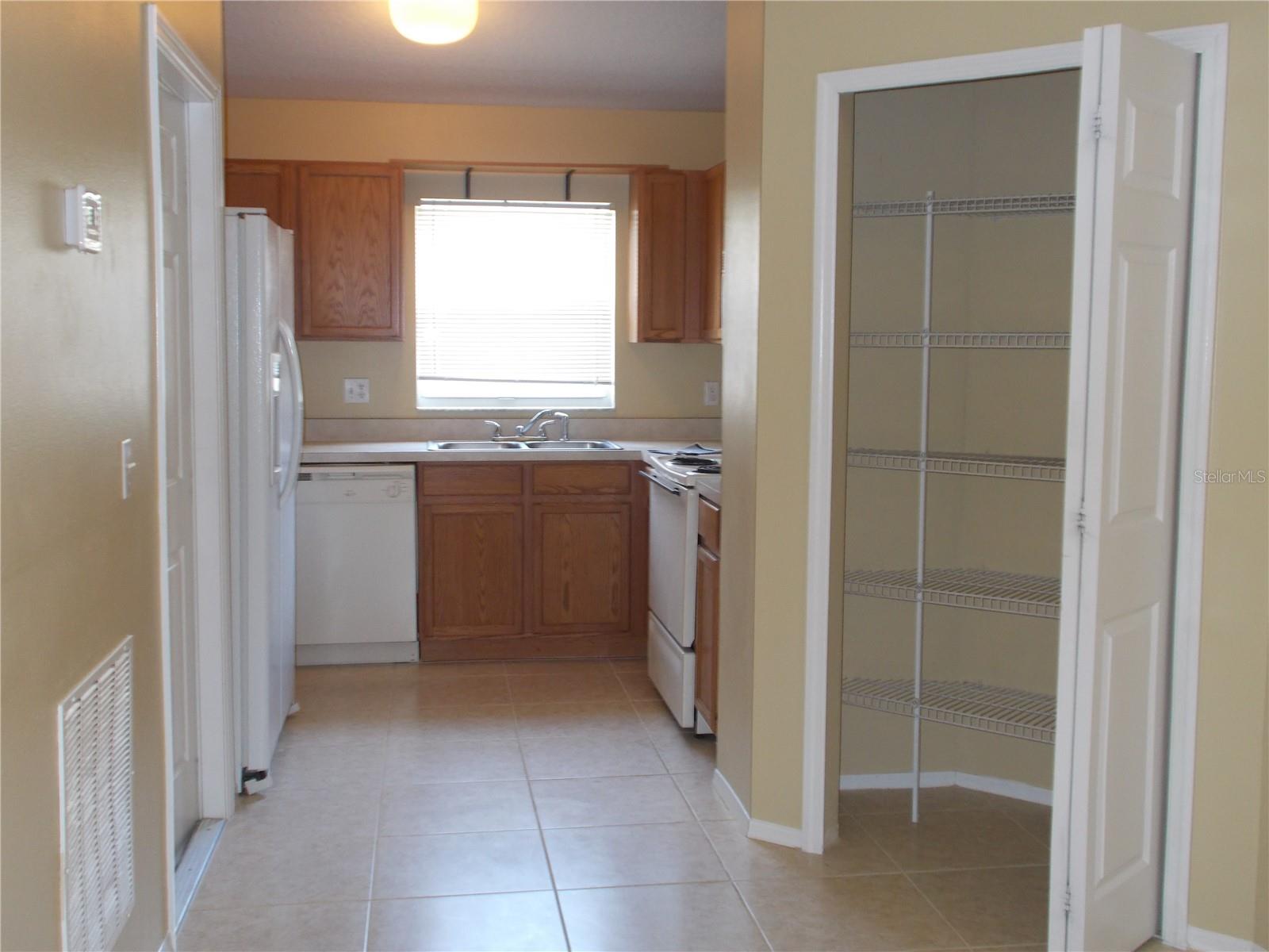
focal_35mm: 39
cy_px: 476
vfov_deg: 36.8
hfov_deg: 47.9
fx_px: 1430
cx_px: 634
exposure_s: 1/20
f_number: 3.9
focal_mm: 6.9
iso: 200
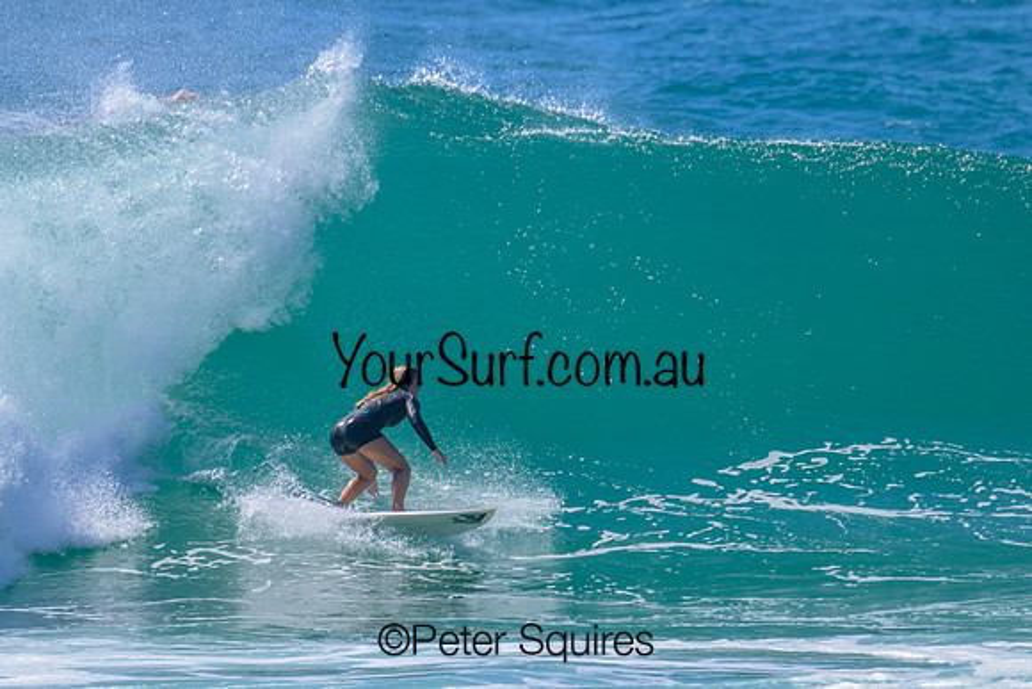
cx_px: 412
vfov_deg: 1.4
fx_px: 27554
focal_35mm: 961
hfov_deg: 2.1
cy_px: 363
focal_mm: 800
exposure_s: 1/2000
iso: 1000
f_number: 11
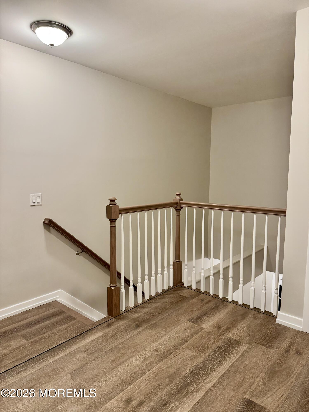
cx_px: 154
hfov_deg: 56.8
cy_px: 206
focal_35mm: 24
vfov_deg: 71.6
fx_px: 286
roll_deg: -0.2
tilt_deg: -7.2
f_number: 1.78
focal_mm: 6.76
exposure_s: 1/60
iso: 200
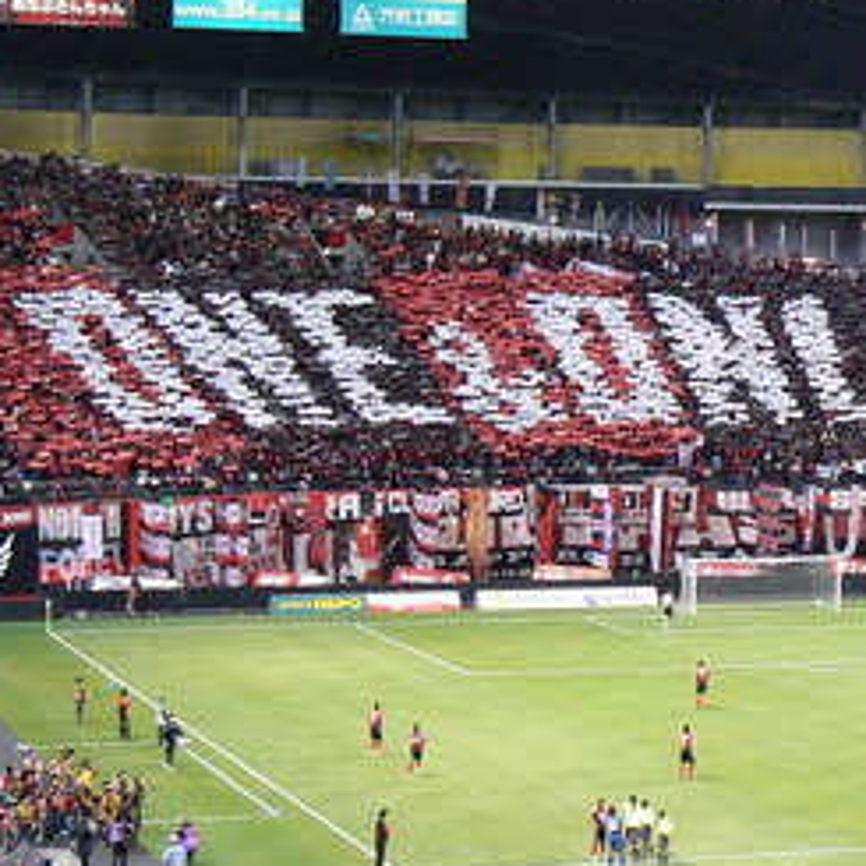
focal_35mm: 109
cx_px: 534
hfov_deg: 16.0
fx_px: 3085
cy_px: 334
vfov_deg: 16.0
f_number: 2.8
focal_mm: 8.8
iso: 200
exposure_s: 1/20
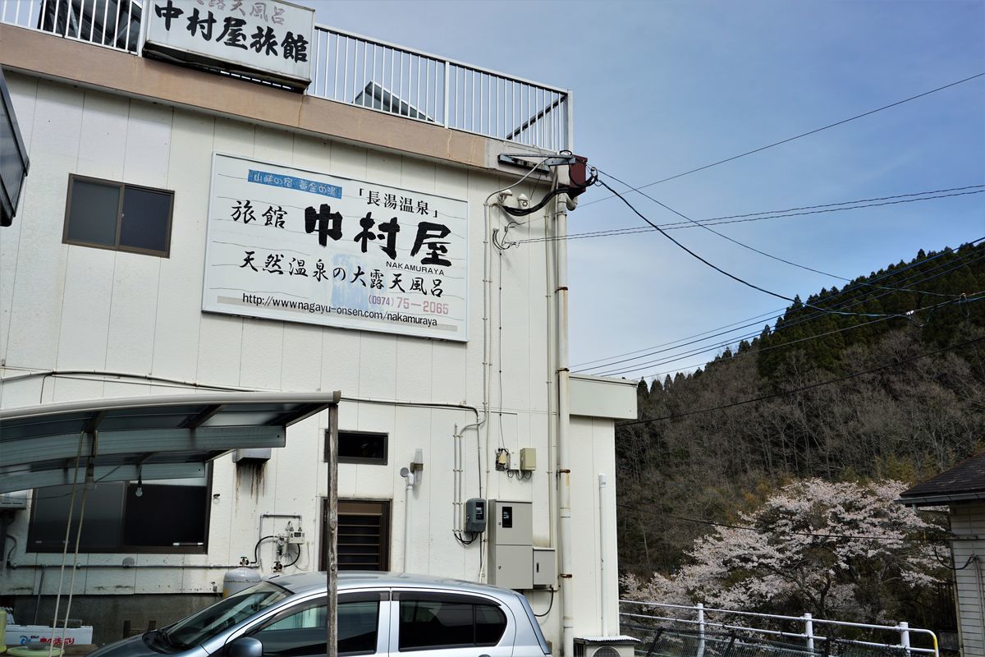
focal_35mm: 34
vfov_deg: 38.4
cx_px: 492
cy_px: 328
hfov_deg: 55.1
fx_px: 944
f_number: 11
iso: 100
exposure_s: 1/160
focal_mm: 23
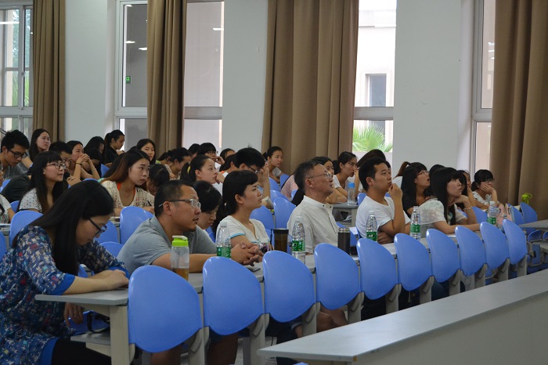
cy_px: 182
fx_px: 1255
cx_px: 274
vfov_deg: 16.5
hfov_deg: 24.6
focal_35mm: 82
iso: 1600
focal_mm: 55
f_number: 5.6
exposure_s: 1/60
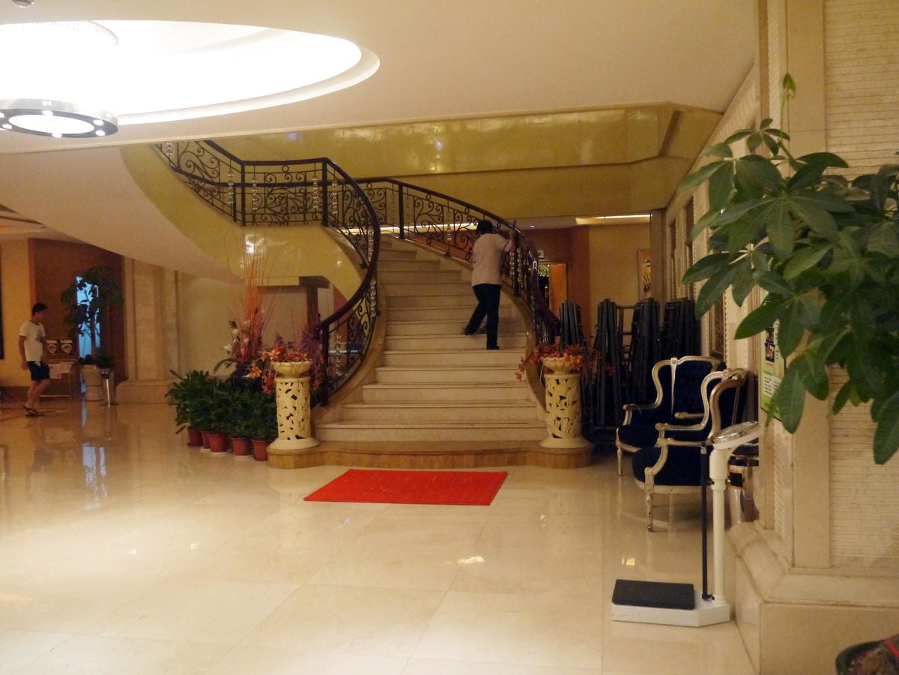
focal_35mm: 30
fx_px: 779
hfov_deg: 60.0
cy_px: 338
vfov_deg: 46.8
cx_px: 450
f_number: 3.6
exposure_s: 1/125
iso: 1600
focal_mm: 15
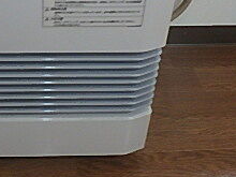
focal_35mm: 61
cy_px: -35
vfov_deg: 22.2
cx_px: 60
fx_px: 416
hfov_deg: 31.1
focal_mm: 3.7
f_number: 3.5
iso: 320
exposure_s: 1/30
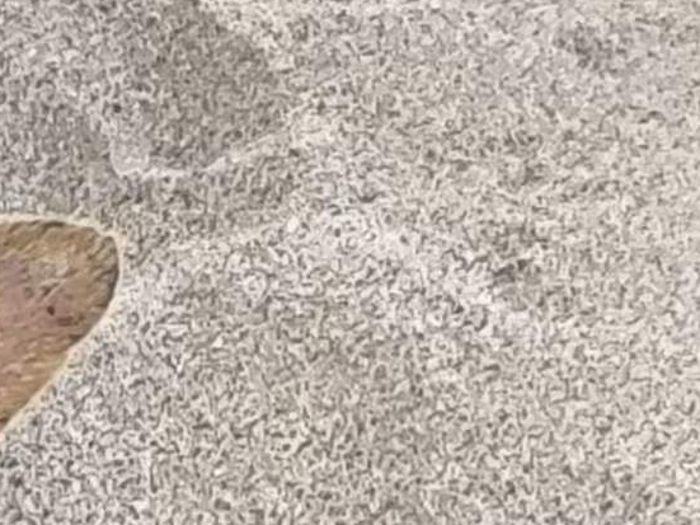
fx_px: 8390
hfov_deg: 4.5
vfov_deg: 3.6
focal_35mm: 415
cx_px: -1814
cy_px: 829
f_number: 1.65
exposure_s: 1/100
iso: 400
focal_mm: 6.14
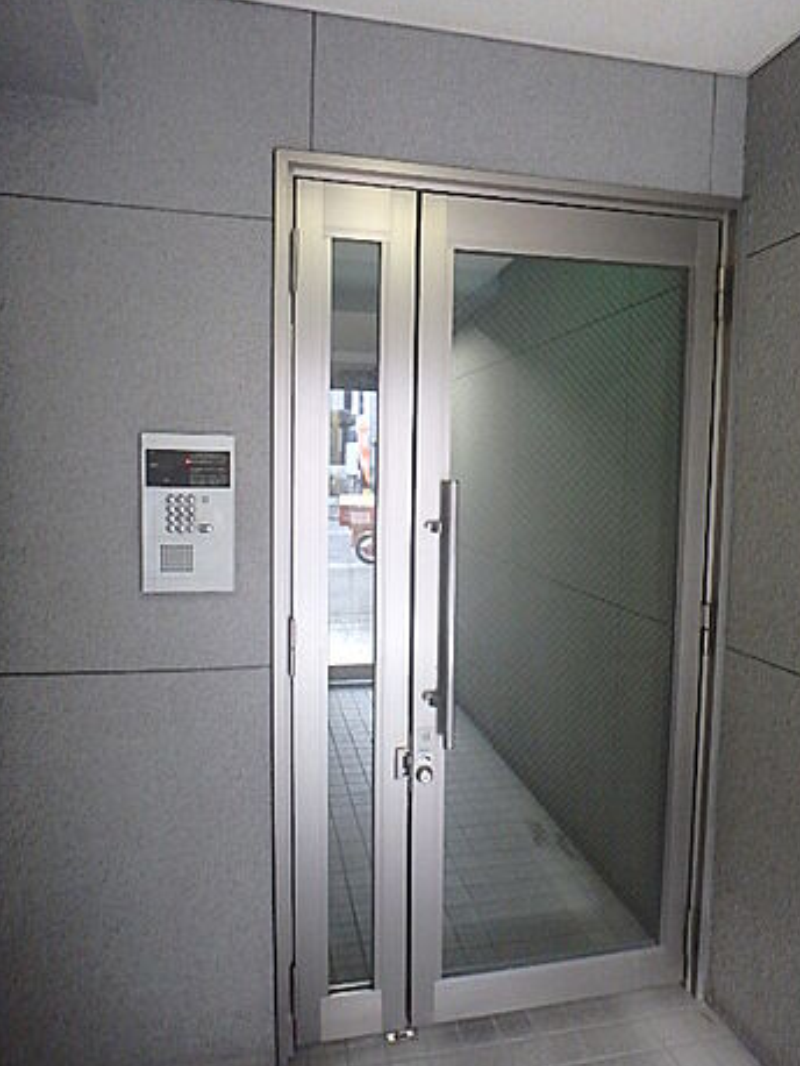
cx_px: 391
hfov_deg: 61.1
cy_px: 526
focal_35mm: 22
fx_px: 677
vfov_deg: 76.4
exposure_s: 1/30
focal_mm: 3.7
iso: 800
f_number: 3.5
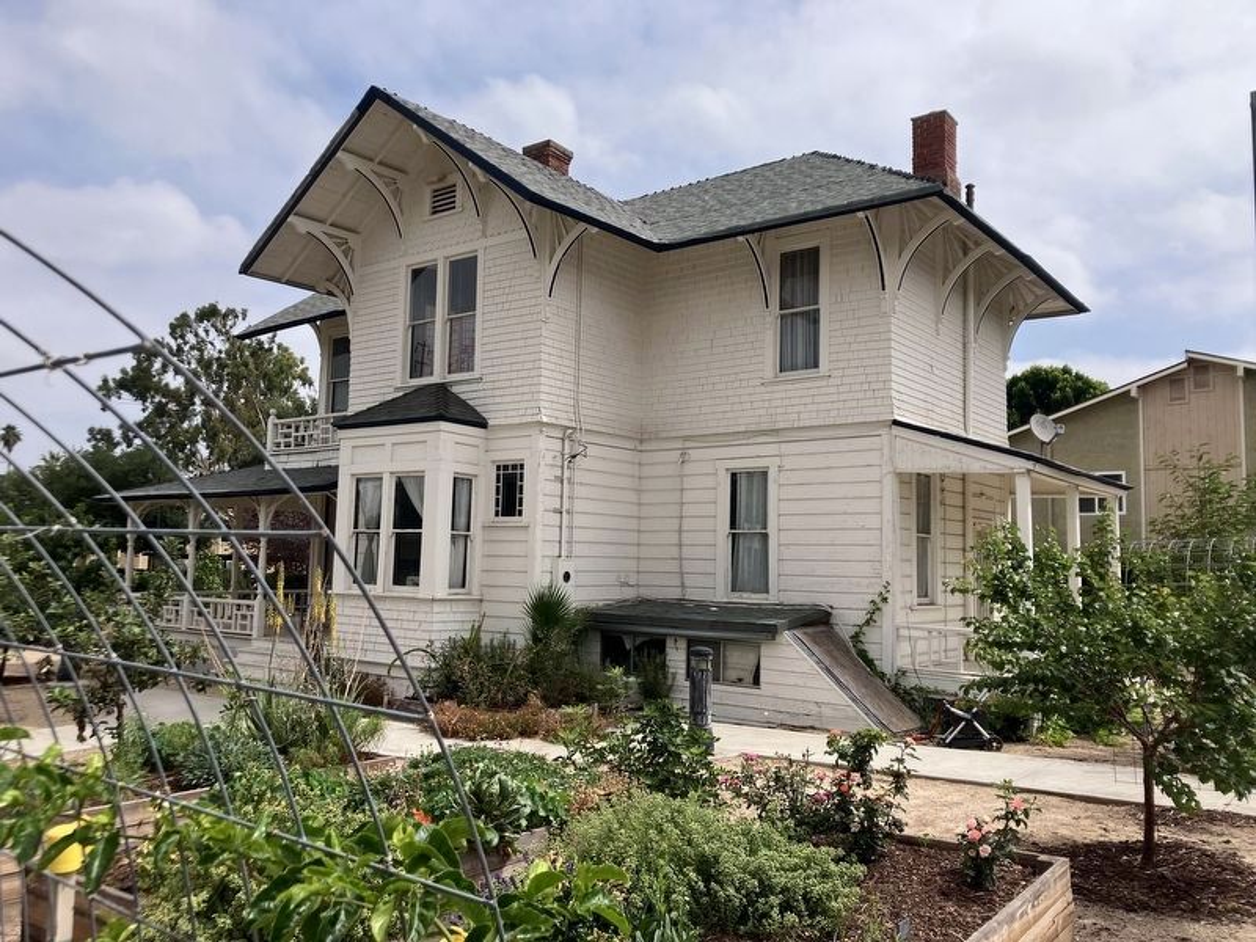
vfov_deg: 49.7
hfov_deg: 63.4
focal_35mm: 28
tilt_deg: +5.9
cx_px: 628
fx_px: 1016
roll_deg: -0.3
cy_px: 471
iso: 32
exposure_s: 1/2857
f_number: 1.8
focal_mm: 3.99
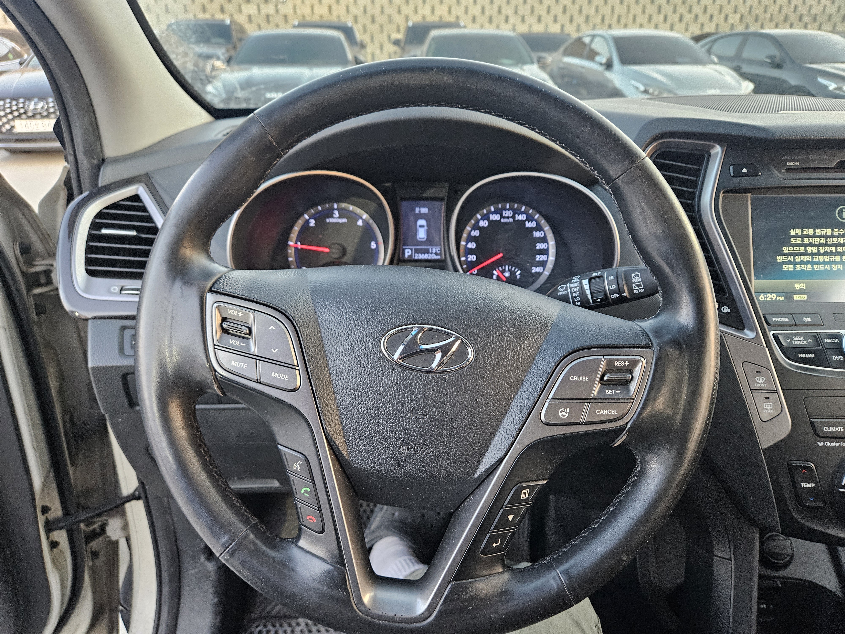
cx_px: 422
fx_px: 561
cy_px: 317
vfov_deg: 58.9
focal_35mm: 23
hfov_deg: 73.9
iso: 640
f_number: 1.8
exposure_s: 1/120
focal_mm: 5.4
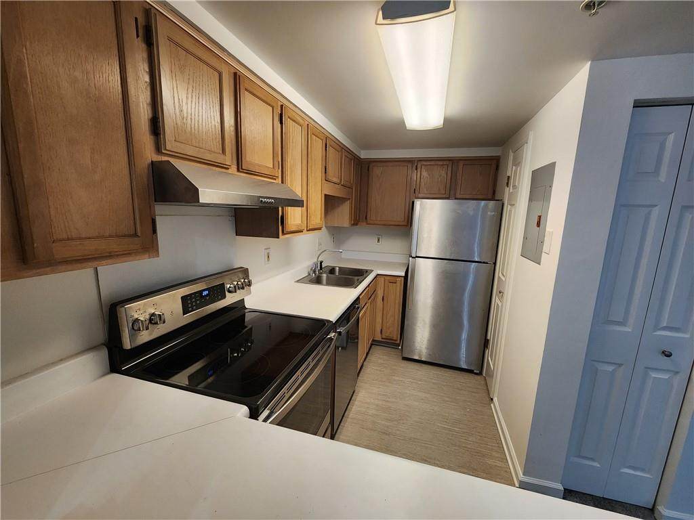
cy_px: 260
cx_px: 347
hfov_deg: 106.2
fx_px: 261
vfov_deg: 89.9
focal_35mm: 13
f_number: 2.2
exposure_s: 1/60
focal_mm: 2.2
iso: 320
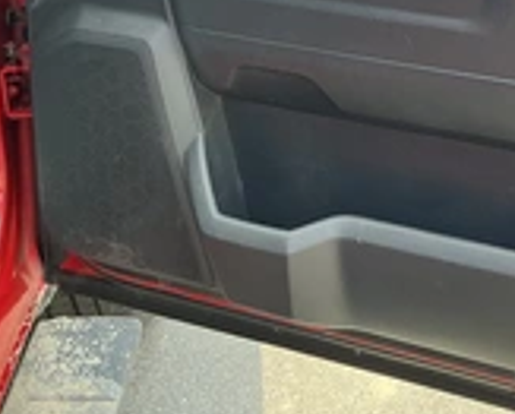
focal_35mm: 67
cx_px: 442
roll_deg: -0.3
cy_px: -3
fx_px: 1023
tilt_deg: -15.7
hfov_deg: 27.4
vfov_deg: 22.0
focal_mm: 3
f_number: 1.8
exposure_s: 1/170
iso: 25
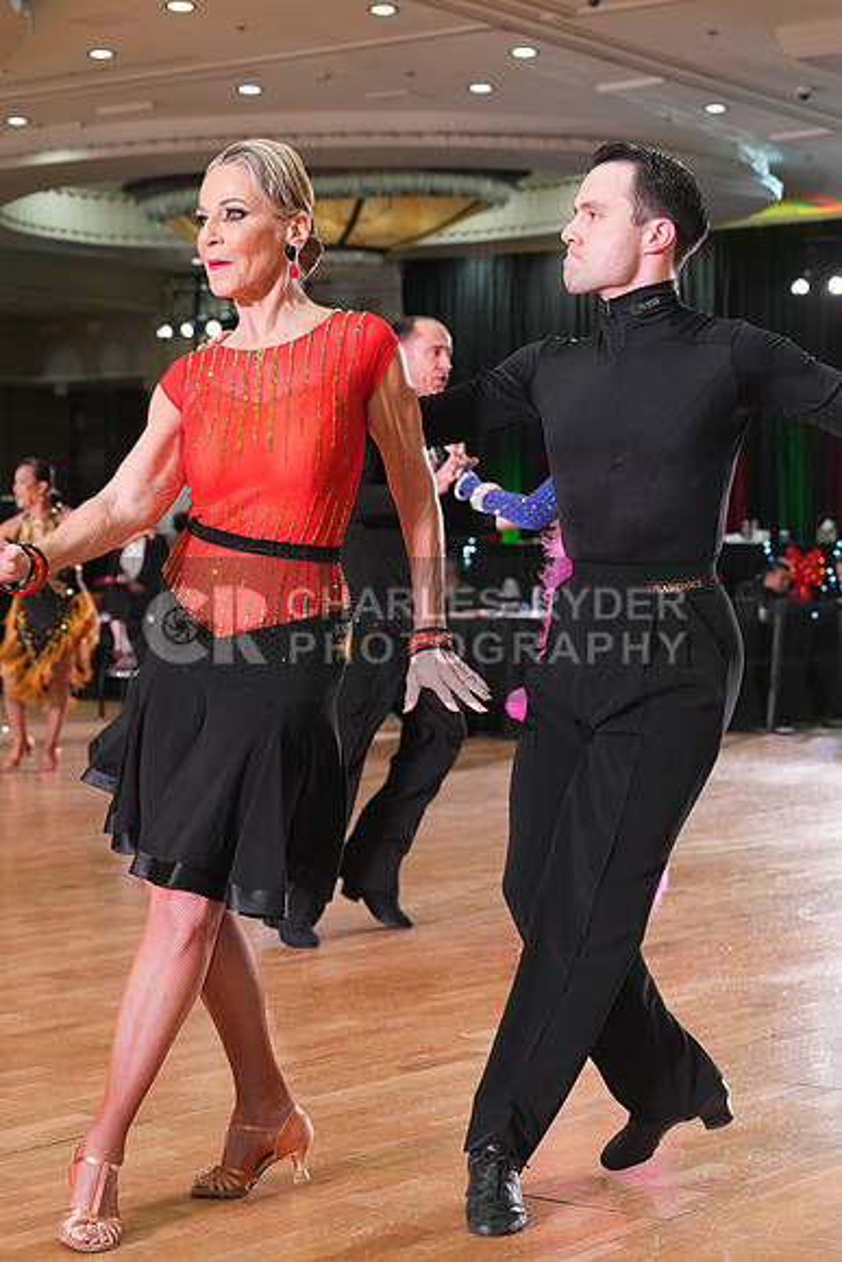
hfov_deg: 19.5
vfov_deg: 28.8
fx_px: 2454
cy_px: 631
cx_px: 421
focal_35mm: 70
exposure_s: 1/200
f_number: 5.6
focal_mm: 70
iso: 3200
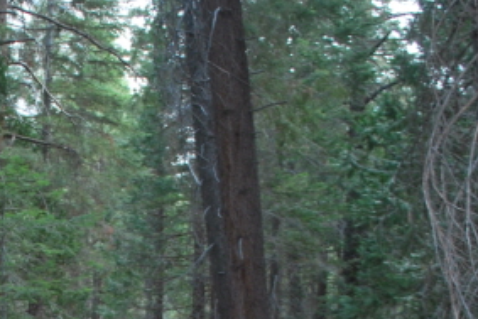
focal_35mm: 86
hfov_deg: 22.3
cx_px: -46
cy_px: 425
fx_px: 1142
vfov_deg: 15.1
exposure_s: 1/60
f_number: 3.8
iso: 250
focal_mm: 18
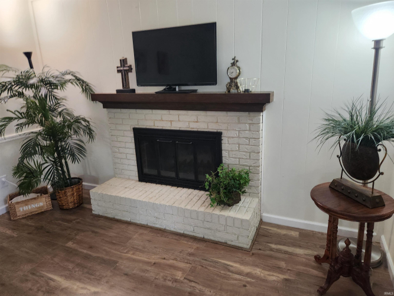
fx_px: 262
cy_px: 148
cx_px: 197
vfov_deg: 58.9
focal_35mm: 23
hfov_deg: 73.9
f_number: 1.8
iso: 640
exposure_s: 1/120
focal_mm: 5.4
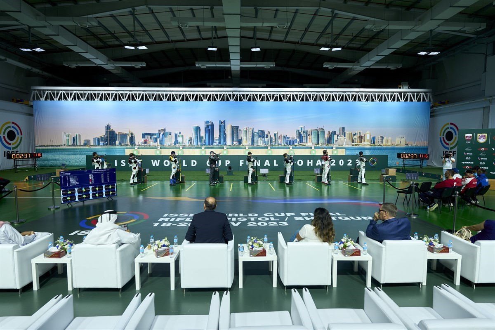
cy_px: 165
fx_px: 268
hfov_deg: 85.4
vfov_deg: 63.2
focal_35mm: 20
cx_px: 248
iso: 400
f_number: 4
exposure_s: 1/125
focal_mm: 19.5
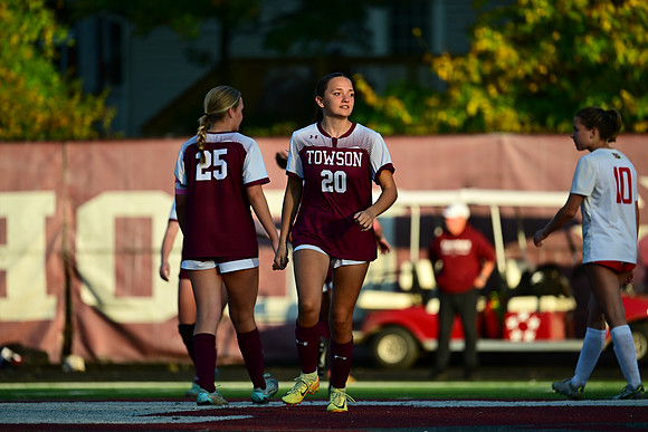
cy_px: 216
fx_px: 7201
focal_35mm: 400
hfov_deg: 5.2
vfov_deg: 3.4
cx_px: 324
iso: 640
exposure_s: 1/2000
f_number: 4.5
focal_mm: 400
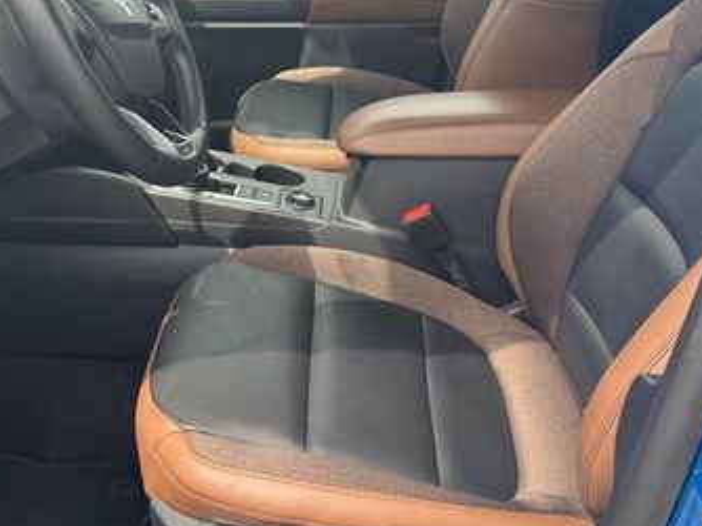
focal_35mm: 46
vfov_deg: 31.3
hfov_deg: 41.2
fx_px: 932
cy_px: 198
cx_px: 313
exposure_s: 1/457
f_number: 1.78
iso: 80
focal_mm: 6.76
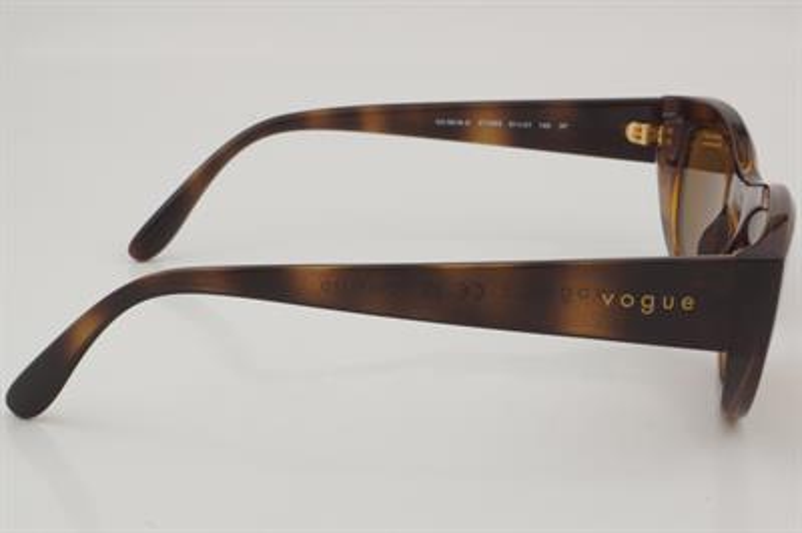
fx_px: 1669
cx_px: 401
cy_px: 266
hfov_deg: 27.0
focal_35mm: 75
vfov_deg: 18.2
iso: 100
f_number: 32
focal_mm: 50
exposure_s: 1/3
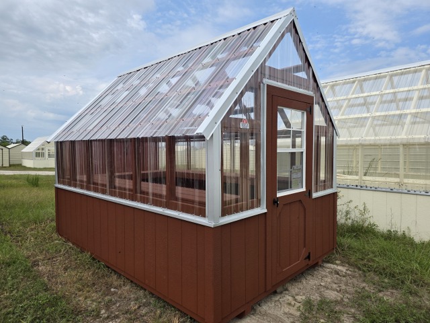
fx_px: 286
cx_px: 215
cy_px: 162
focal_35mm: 23
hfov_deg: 73.9
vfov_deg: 58.9
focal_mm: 6.3
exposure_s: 1/4650
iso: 80
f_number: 1.7
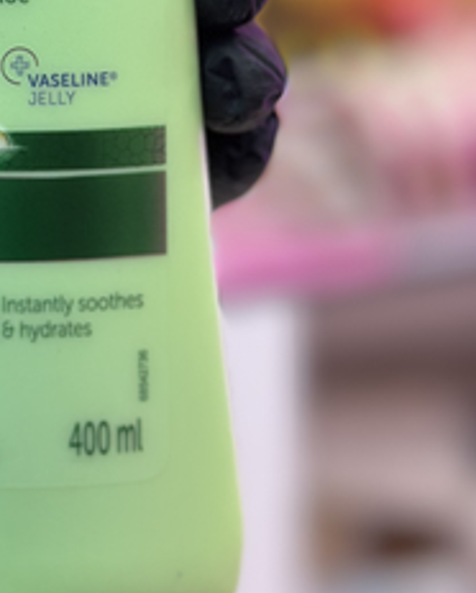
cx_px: -12
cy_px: -95
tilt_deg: -21.4
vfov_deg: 14.9
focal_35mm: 125
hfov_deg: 12.2
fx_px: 2198
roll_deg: +1.3
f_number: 1.78
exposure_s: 1/155
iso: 64
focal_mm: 6.86
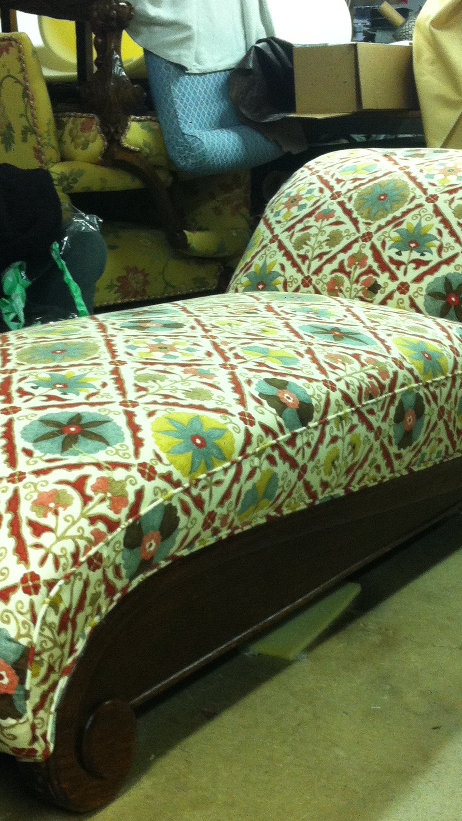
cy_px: 373
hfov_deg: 20.7
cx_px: 257
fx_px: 1264
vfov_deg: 36.0
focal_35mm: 58
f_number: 2.8
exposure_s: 1/15
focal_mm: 3.85
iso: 125
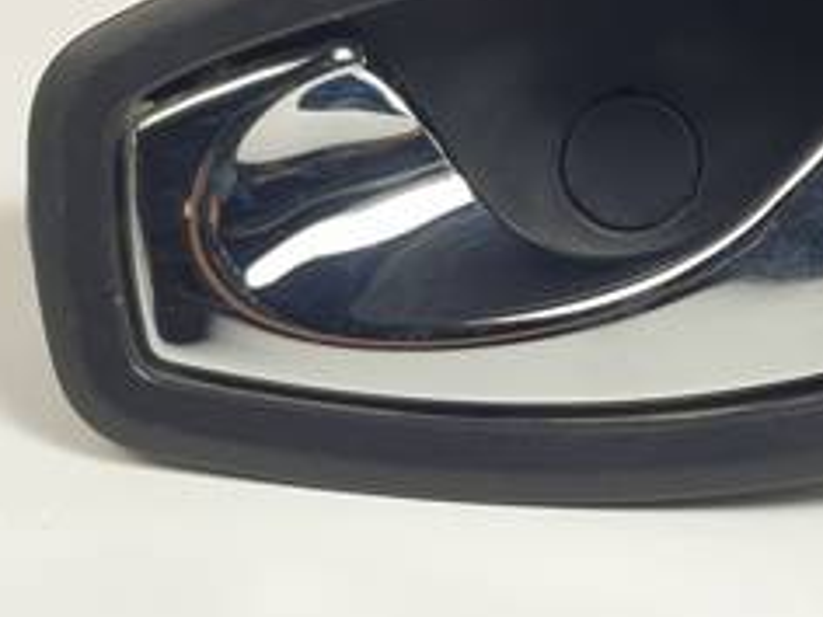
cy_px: 160
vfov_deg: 32.3
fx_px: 1046
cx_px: 628
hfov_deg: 41.5
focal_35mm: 44
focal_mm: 4.3
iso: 50
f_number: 1.5
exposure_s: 1/317
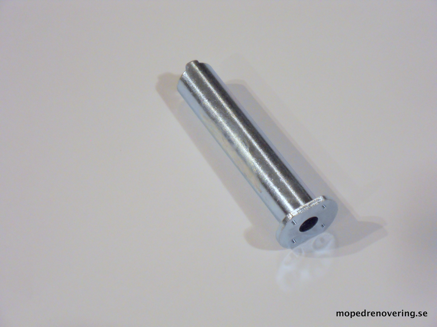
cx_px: 218
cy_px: 164
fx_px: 1389
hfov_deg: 17.9
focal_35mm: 110
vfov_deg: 13.5
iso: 400
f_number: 5.6
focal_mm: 19.3
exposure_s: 1/60
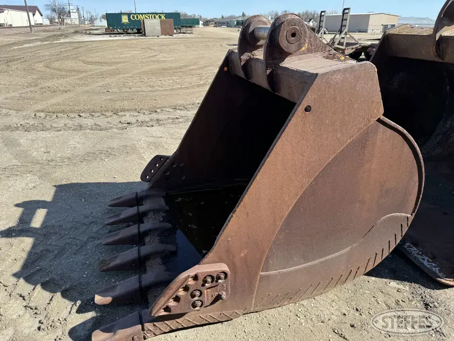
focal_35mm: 24
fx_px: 315
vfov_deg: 56.8
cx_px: 227
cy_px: 170
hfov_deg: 71.6
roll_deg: -0.4
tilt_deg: -21.8
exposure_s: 1/1923
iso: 80
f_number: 1.78
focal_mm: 6.86
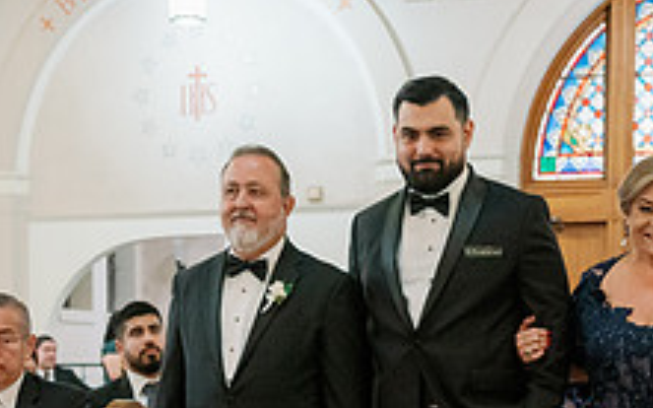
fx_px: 1548
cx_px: 334
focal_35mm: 87
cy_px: 467
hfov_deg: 23.8
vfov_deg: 14.6
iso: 4000
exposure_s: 1/200
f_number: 2.8
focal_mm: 32.5
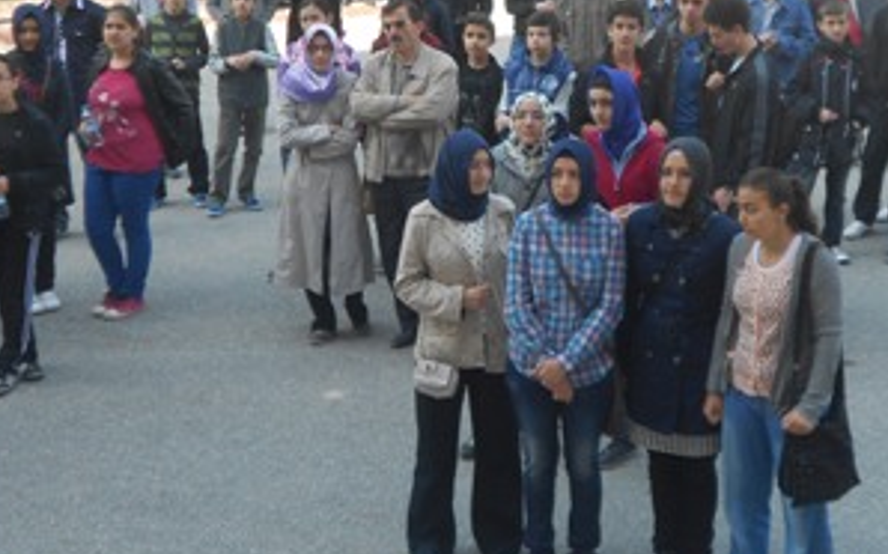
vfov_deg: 16.6
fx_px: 1887
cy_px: 95
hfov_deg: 26.4
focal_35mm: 78
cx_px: 533
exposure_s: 1/125
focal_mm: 8.8
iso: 80
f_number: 4.5
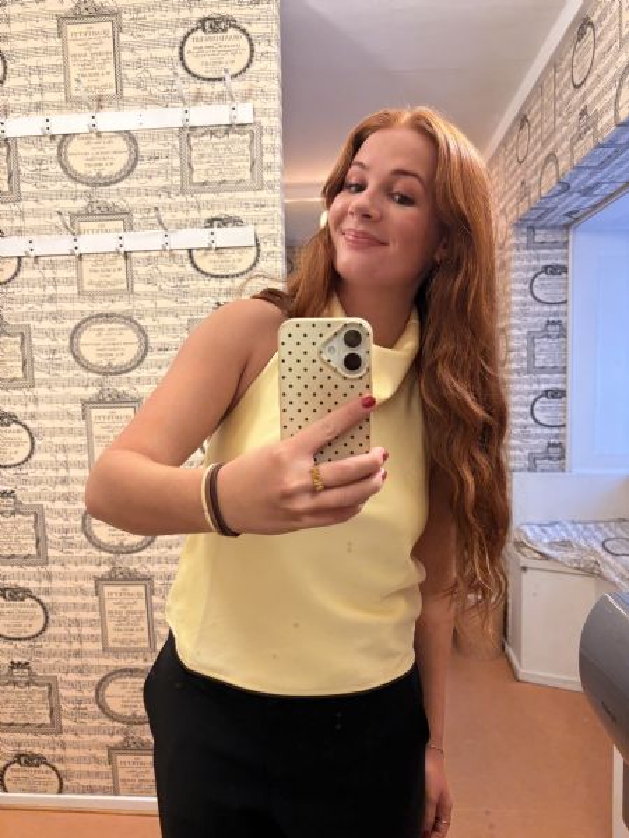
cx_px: 314
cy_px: 419
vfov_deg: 67.3
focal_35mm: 26
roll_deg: +0.9
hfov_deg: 53.1
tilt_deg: -4.7
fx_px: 630
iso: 125
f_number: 1.6
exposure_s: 1/50
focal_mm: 5.96
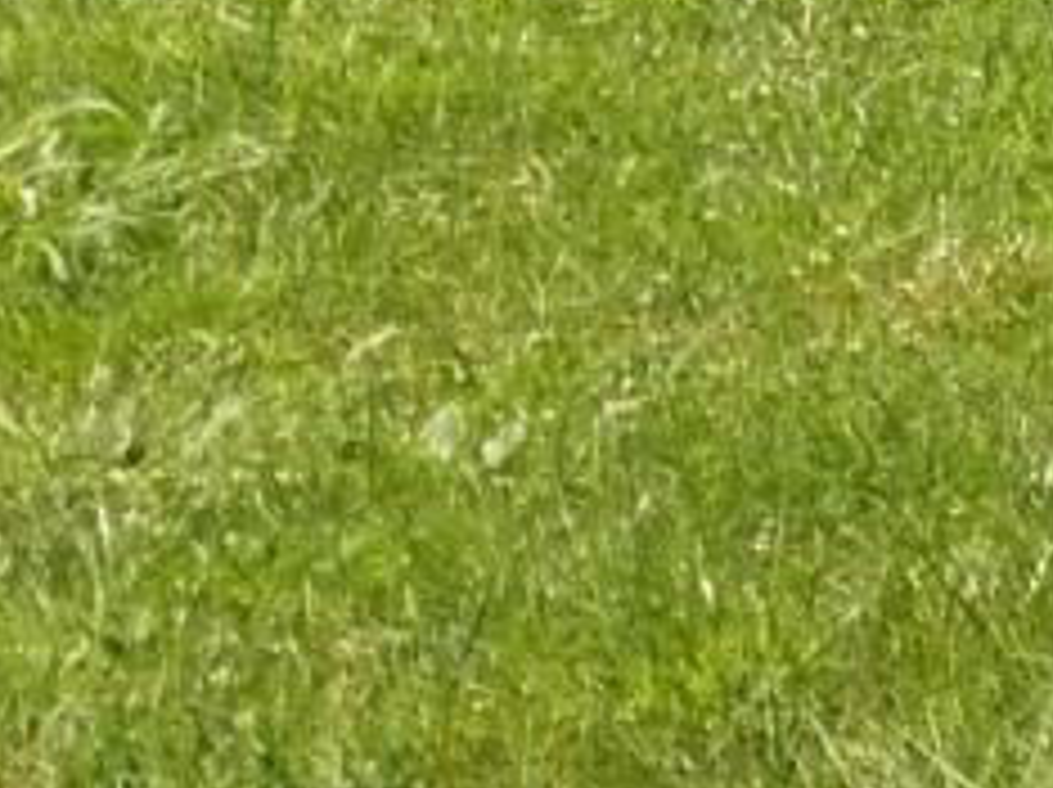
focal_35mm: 167
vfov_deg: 8.0
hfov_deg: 11.0
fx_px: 5075
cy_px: -1281
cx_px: 1958
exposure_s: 1/483
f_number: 1.8
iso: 20
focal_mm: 4
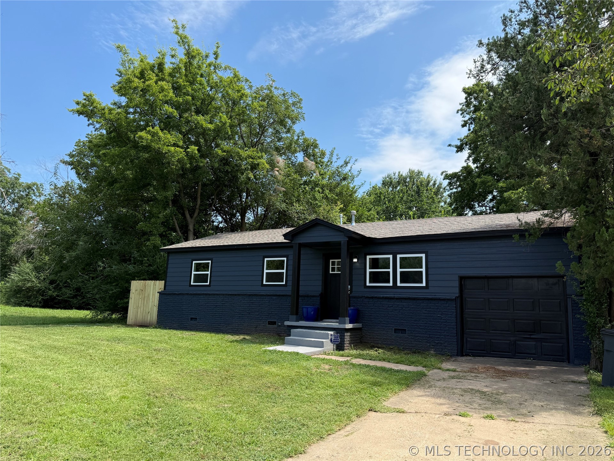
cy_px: 230
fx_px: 426
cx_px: 307
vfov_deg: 56.8
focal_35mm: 24
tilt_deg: +11.2
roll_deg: -2.7
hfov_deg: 71.6
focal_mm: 6.76
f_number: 1.78
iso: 100
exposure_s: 1/2801
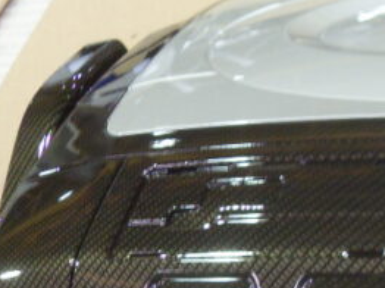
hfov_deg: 17.4
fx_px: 1189
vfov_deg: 13.6
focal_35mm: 107
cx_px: 479
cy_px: 287
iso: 200
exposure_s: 1/15
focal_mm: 6.3
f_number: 2.8
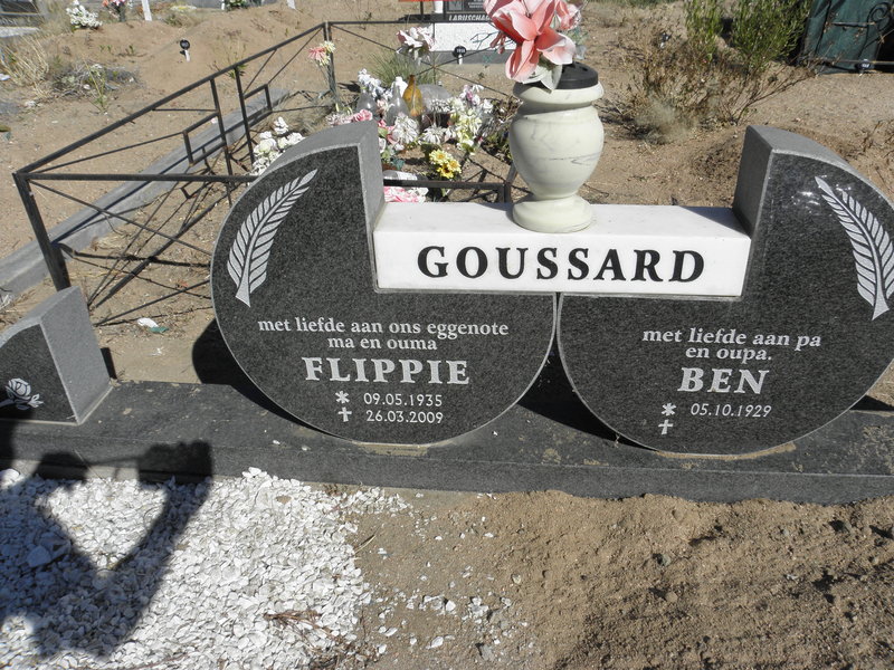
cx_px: 447
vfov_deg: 53.1
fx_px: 671
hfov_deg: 67.3
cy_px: 335
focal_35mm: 26
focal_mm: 4.6
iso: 64
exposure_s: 1/500
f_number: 5.6
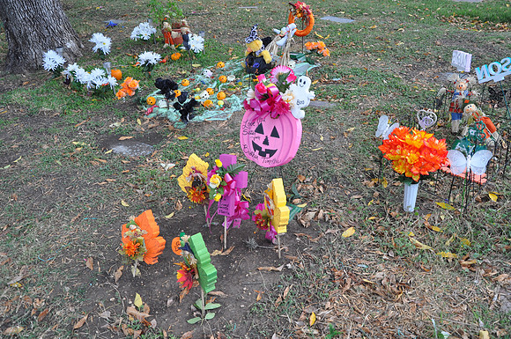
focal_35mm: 33
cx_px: 256
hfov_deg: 57.3
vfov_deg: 39.9
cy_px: 170
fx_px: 468
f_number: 5.6
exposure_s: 1/125
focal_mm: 22
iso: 320
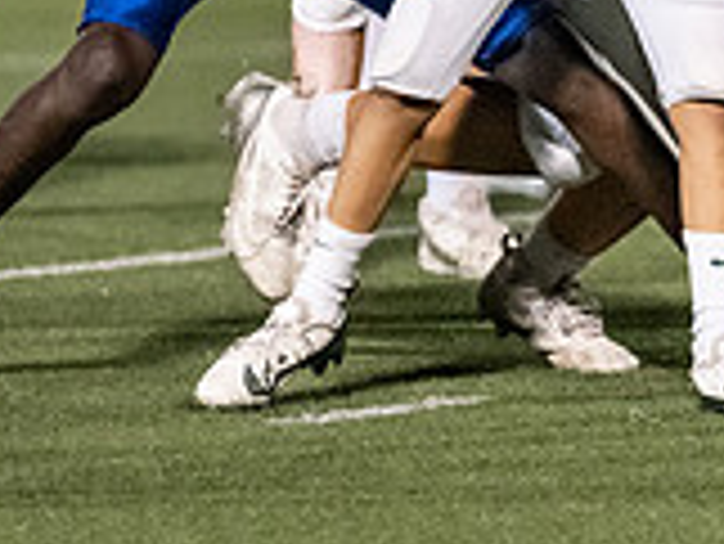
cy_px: -114
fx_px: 18482
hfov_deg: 2.2
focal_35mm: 883
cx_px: 676
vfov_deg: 1.7
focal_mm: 200
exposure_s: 1/1000
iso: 4000
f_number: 2.8
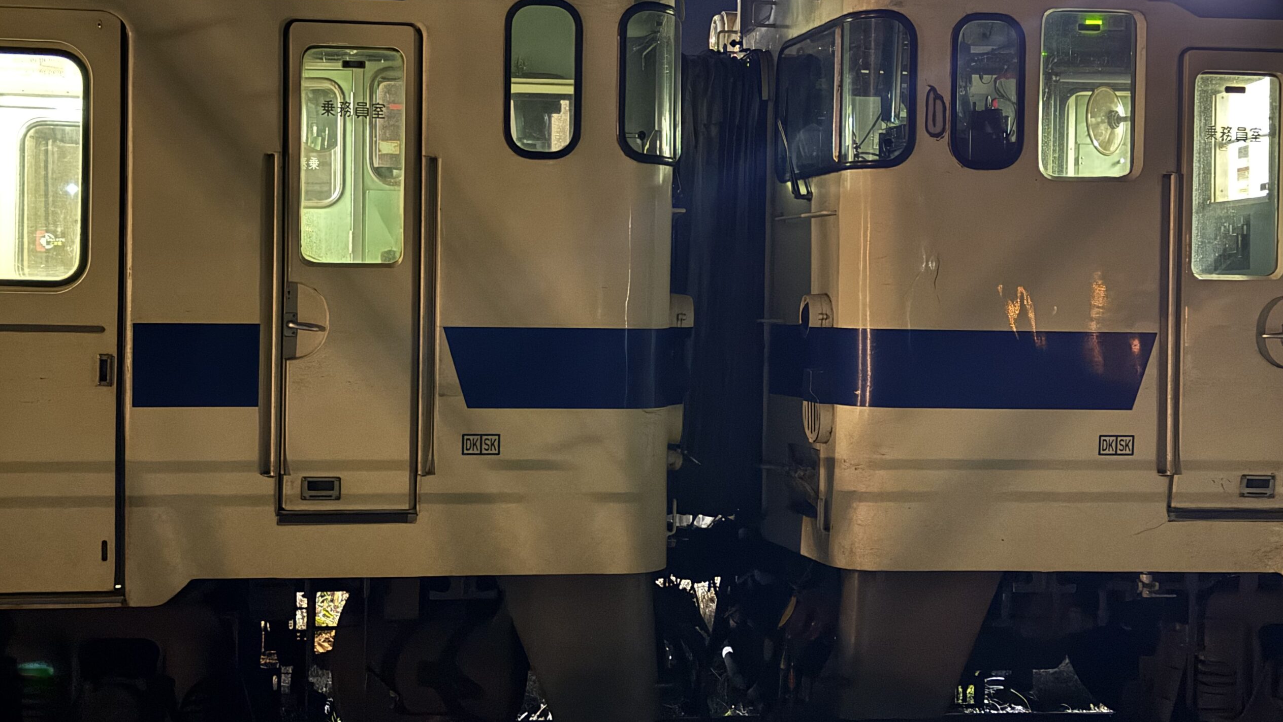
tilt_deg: +0.6
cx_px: 633
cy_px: 305
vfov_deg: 22.6
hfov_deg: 39.2
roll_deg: -0.6
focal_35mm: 53
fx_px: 1803
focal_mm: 6.76
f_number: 1.78
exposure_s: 1/2
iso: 1250
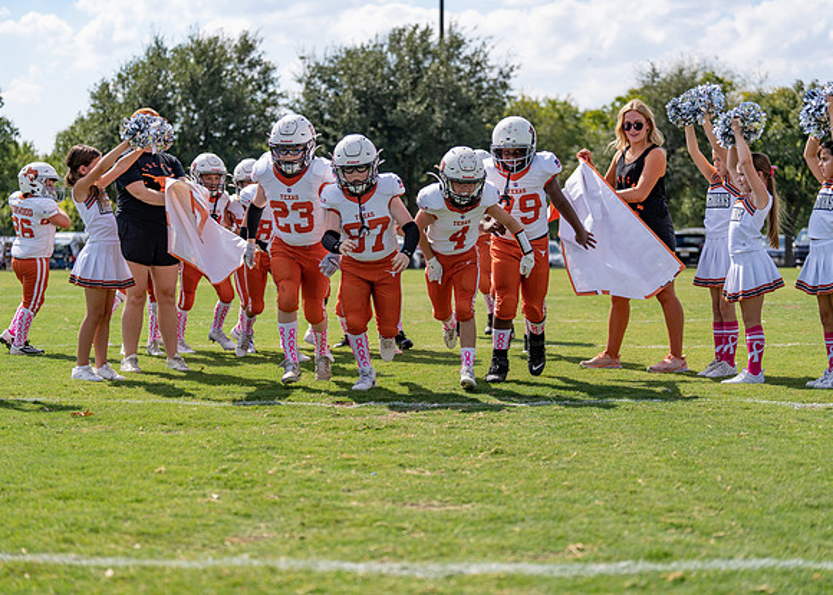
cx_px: 416
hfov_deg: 27.0
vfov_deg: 19.4
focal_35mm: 73
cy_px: 298
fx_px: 1735
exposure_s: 1/1600
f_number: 2.8
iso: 100
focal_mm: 70
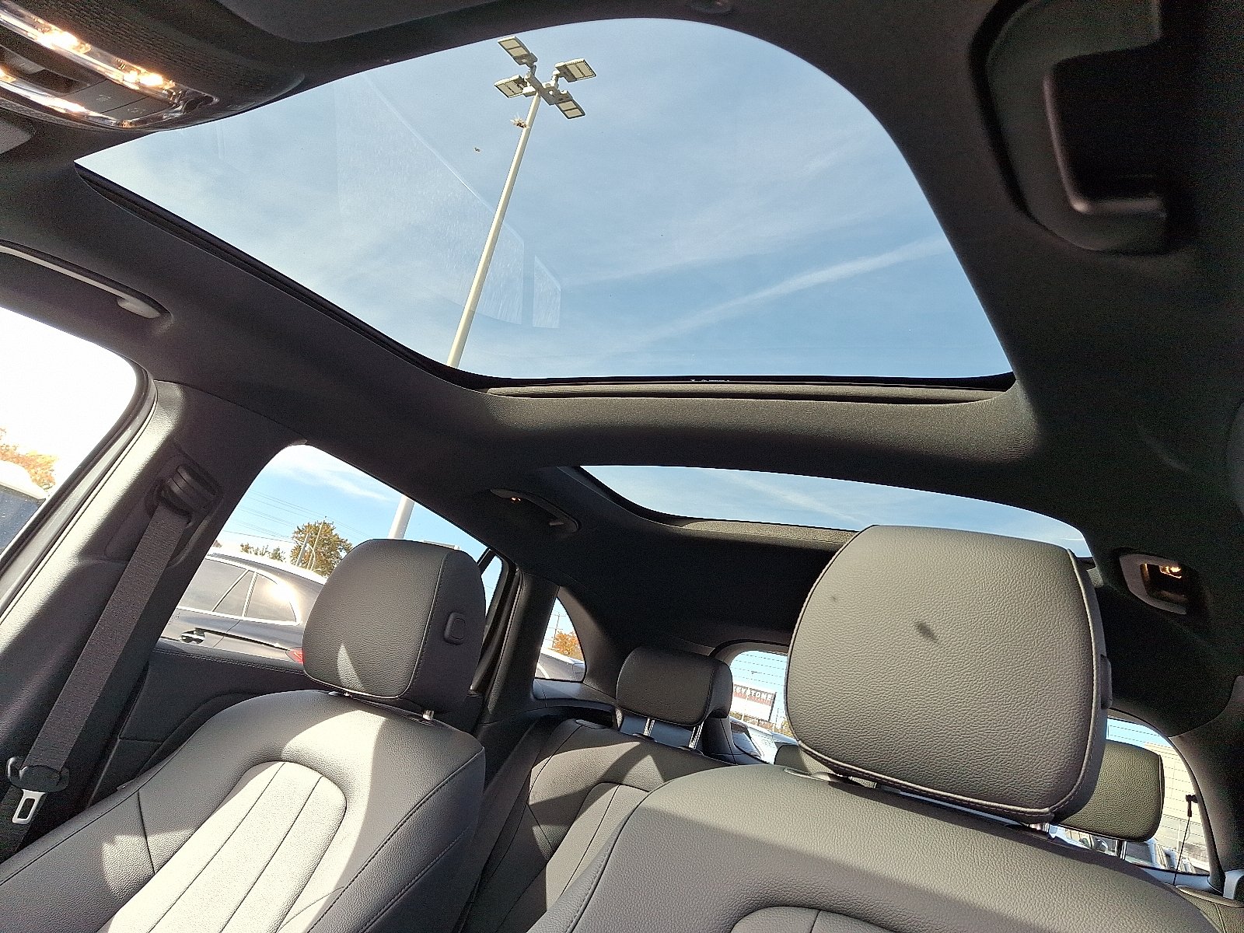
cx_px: 622
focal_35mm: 25
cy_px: 466
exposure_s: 1/120
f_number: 1.8
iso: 25
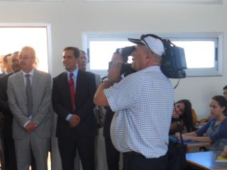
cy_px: 130
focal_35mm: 76
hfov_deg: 25.6
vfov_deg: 19.2
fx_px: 498
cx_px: 142
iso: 100
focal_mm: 6.9
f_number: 3.9
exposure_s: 1/30
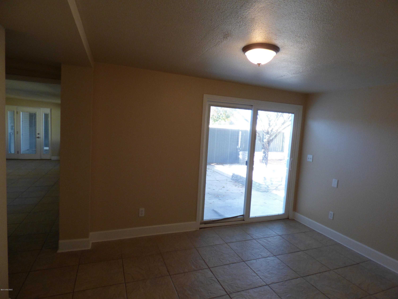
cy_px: 150
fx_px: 230
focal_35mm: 20
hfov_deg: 81.7
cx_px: 199
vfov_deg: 66.0
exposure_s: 1/100
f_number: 2.8
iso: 200
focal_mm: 3.58
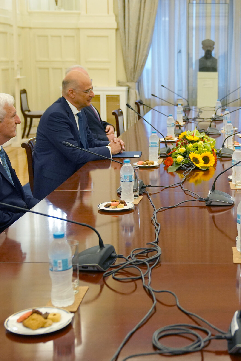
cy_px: 166
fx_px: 572
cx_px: 215
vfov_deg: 35.0
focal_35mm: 57
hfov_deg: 23.2
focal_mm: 35
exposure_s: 1/160
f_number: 3.2
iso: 2500
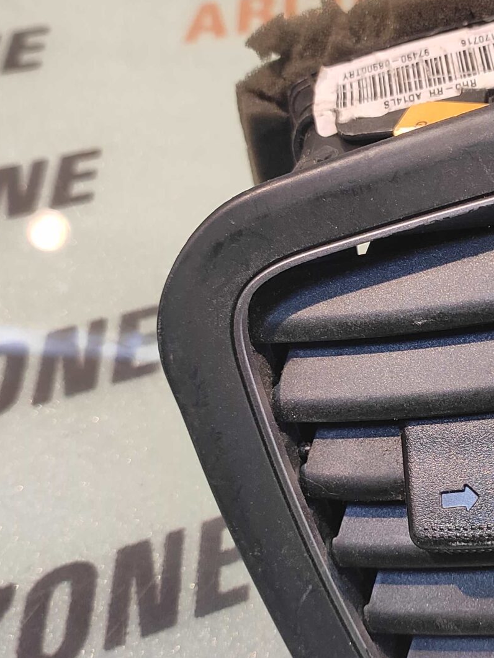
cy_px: 293
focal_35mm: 41
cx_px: 477
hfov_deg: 32.7
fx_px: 780
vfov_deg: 45.7
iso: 187
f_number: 1.79
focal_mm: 4.74
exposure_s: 1/33
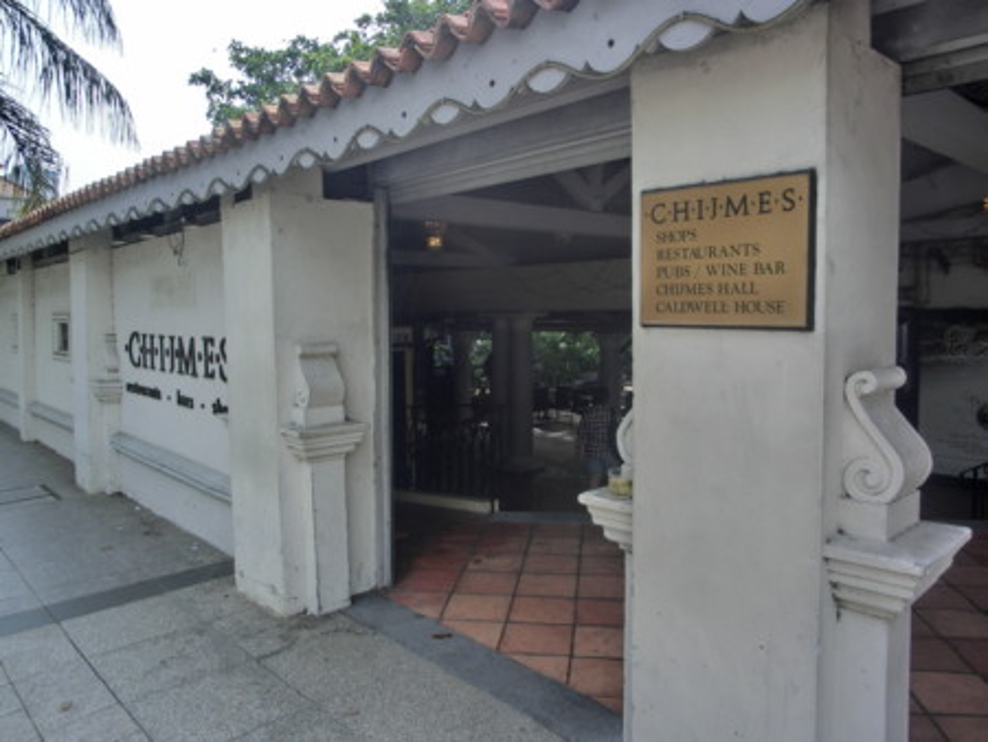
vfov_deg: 56.9
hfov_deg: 71.6
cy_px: 371
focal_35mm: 24
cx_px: 494
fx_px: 685
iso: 100
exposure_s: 1/500
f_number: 3
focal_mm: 4.24
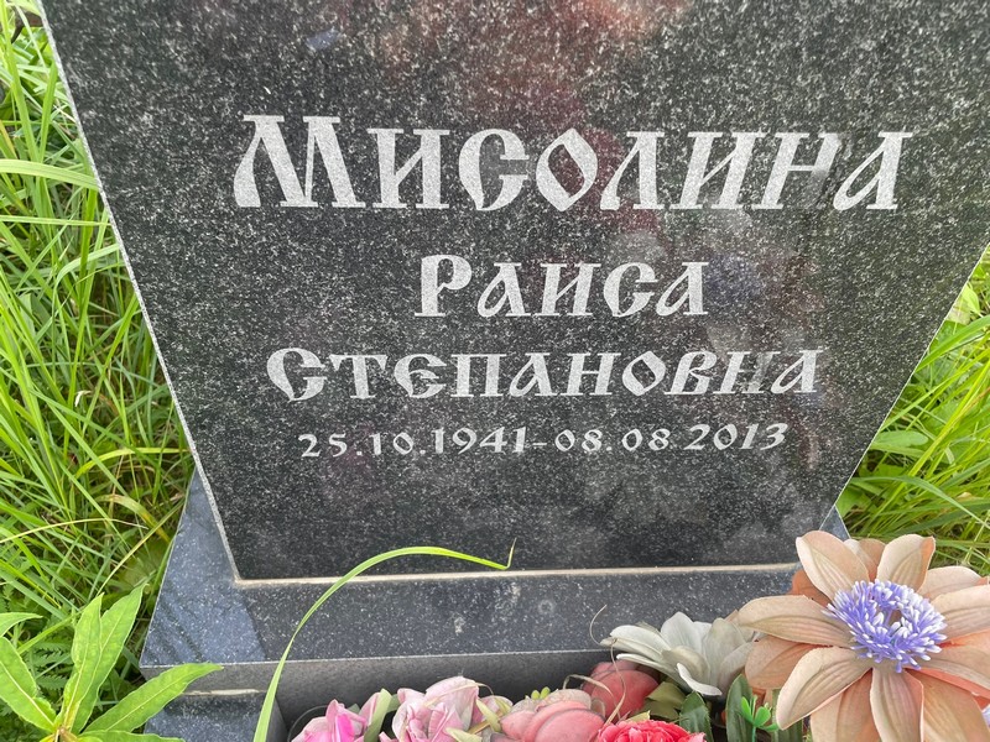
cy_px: 371
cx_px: 495
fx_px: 744
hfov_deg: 67.3
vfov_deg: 53.1
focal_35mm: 26
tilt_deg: -46.5
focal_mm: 4.2
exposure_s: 1/370
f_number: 1.6
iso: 32
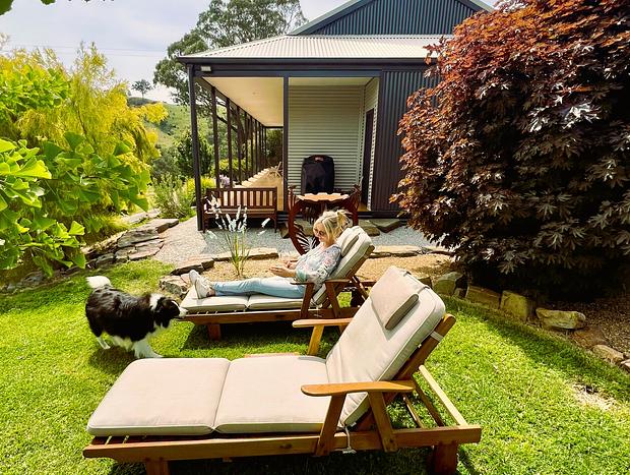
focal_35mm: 13
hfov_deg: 106.1
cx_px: 315
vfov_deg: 90.1
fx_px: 237
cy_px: 238
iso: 32
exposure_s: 1/1263
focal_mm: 1.57
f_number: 1.8
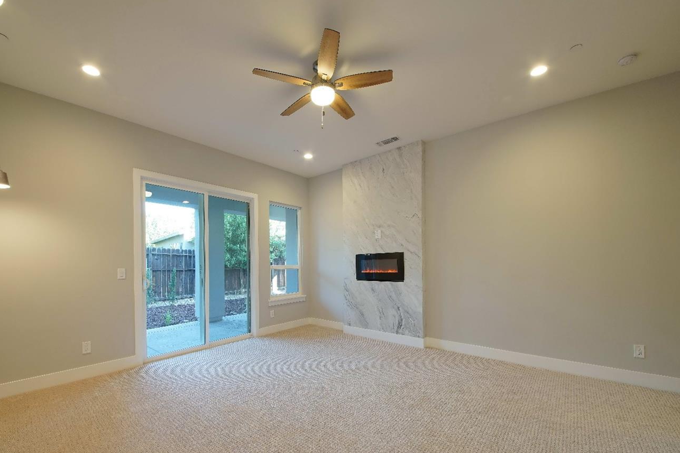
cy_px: 245
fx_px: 264
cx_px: 328
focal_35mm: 14
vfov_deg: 81.0
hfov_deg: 104.2
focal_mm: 12
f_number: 9
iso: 125
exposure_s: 1/1.6
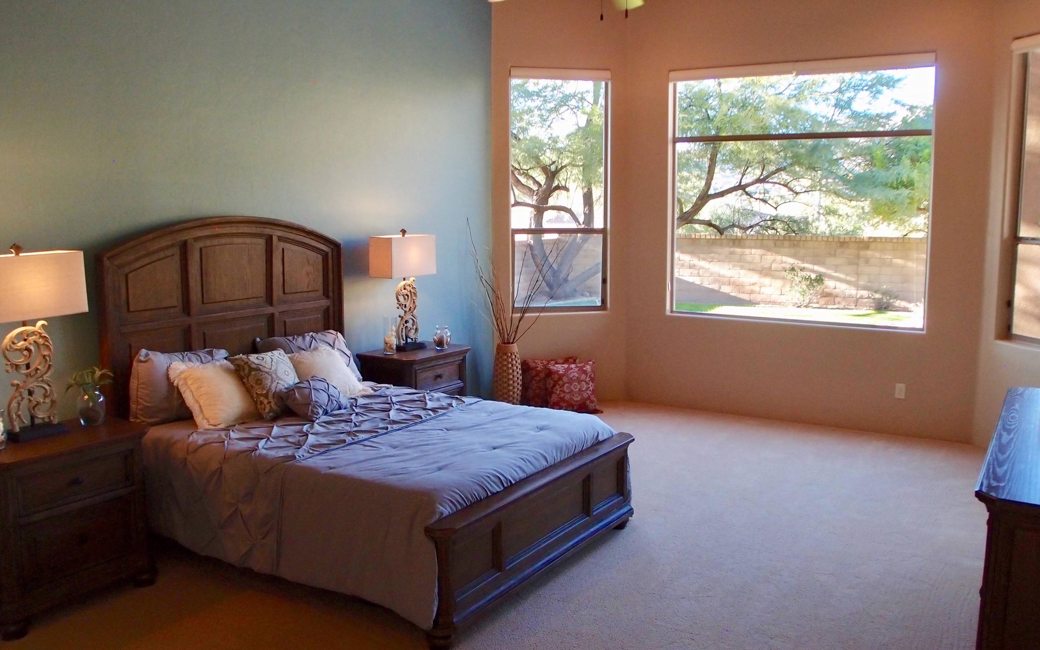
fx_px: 850
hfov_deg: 62.9
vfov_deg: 41.8
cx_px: 521
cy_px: 302
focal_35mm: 30
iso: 400
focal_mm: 6
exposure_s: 1/125
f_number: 2.5
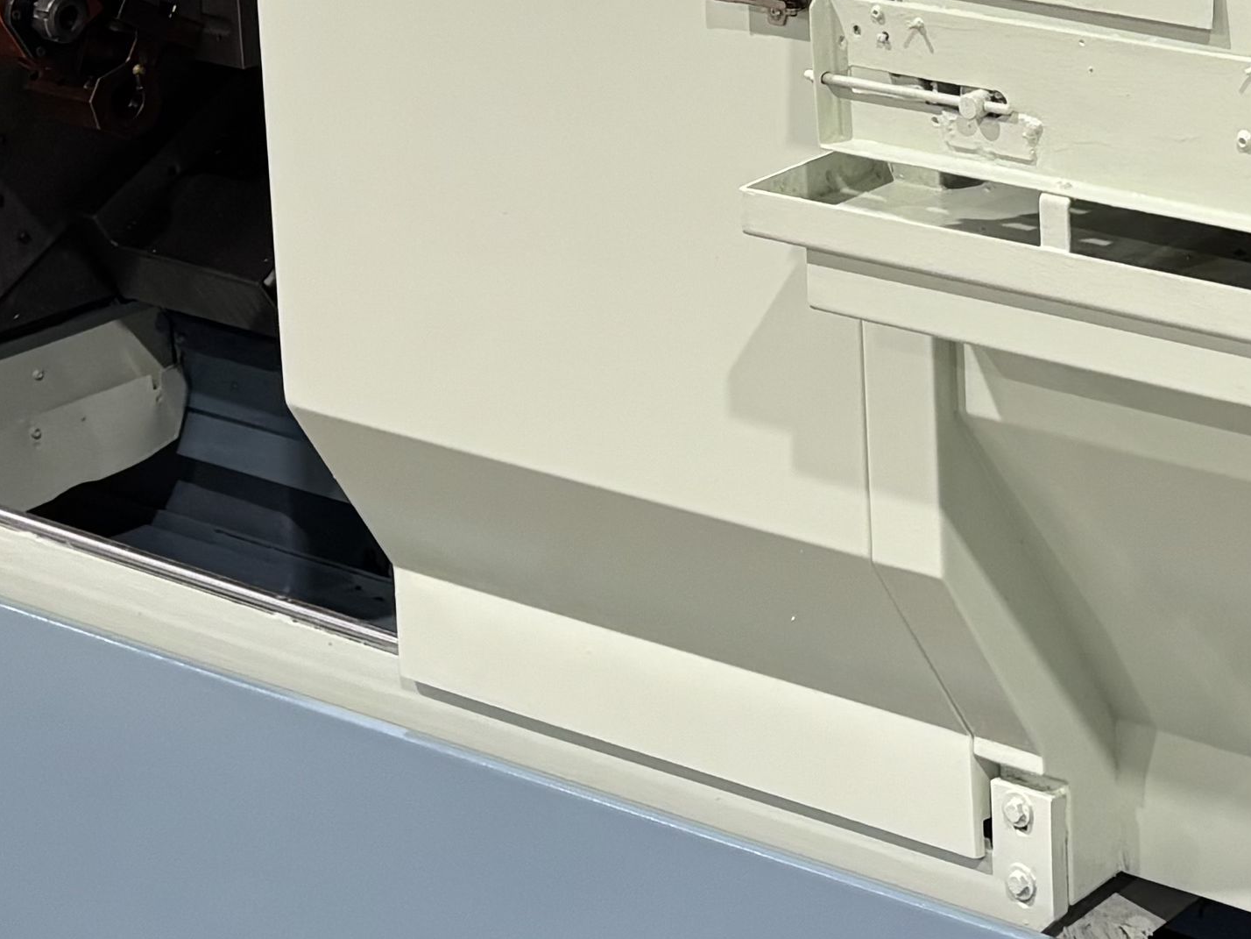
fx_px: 3758
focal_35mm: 104
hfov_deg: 18.2
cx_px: 1366
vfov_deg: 13.6
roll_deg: -0.3
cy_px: -324
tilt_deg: -10.3
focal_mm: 5.96
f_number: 1.6
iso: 125
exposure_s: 1/50
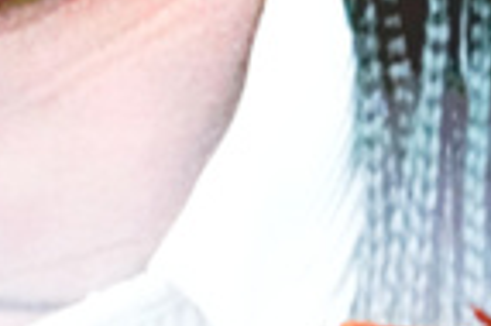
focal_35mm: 1327
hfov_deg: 1.6
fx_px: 18078
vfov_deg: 1.0
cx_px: -848
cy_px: -268
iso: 4000
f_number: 2.8
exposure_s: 1/250
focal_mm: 185
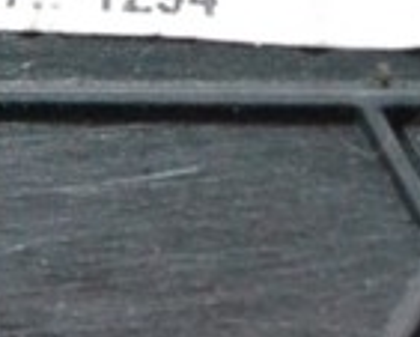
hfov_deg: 5.5
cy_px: -262
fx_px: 4368
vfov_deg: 4.4
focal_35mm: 351
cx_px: 101
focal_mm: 55
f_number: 10
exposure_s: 1/125
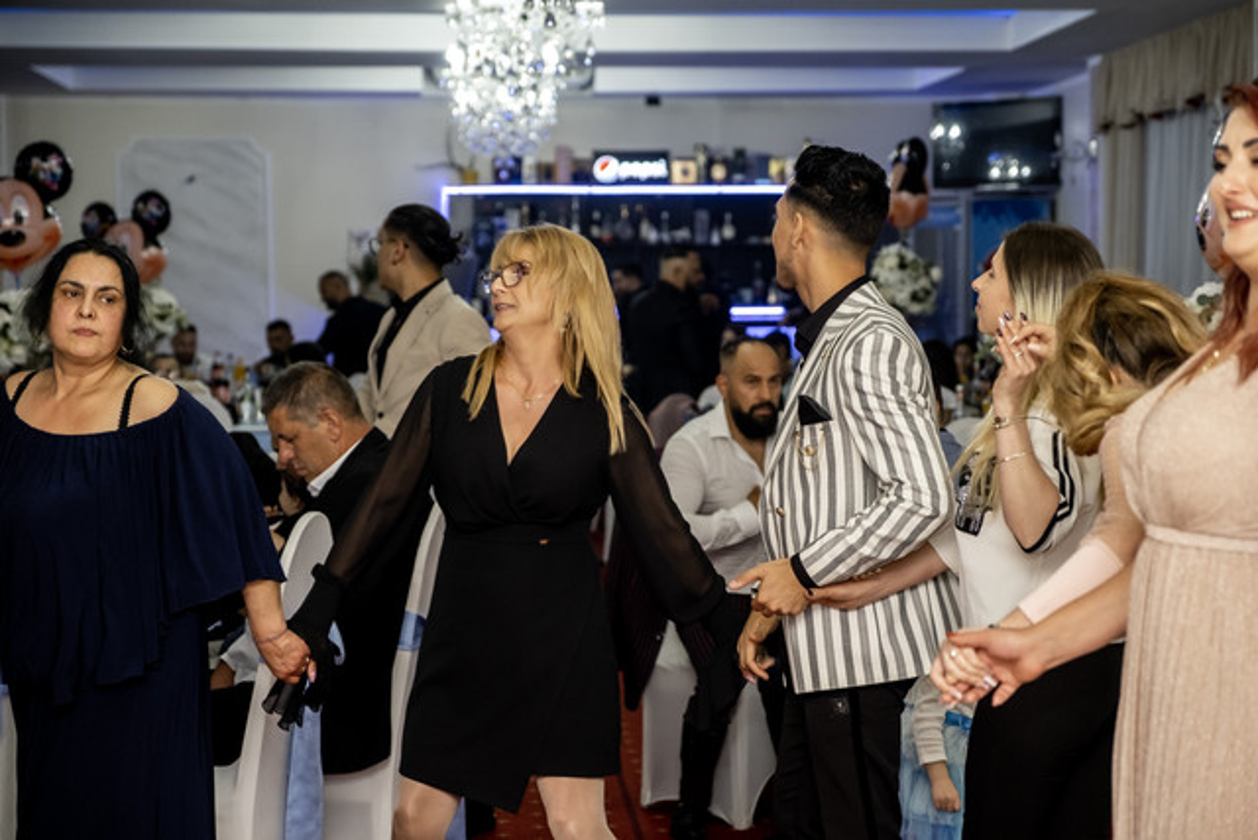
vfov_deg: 16.5
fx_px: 2901
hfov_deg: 24.5
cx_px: 629
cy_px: 420
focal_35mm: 83
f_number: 2.8
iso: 1250
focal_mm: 55
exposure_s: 1/160
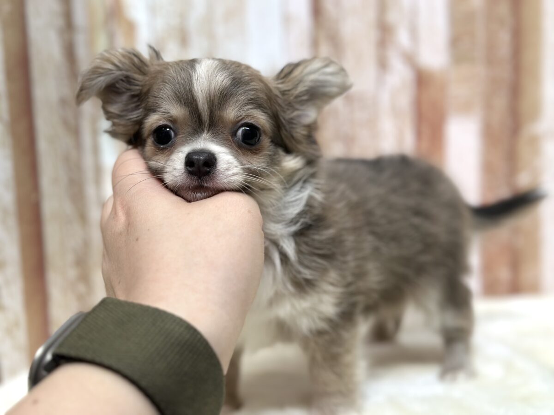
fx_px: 768
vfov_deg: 30.3
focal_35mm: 48
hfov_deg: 39.7
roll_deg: +0.8
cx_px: 277
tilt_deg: -7.7
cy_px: 208
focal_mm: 6.86
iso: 100
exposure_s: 1/50
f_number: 1.78
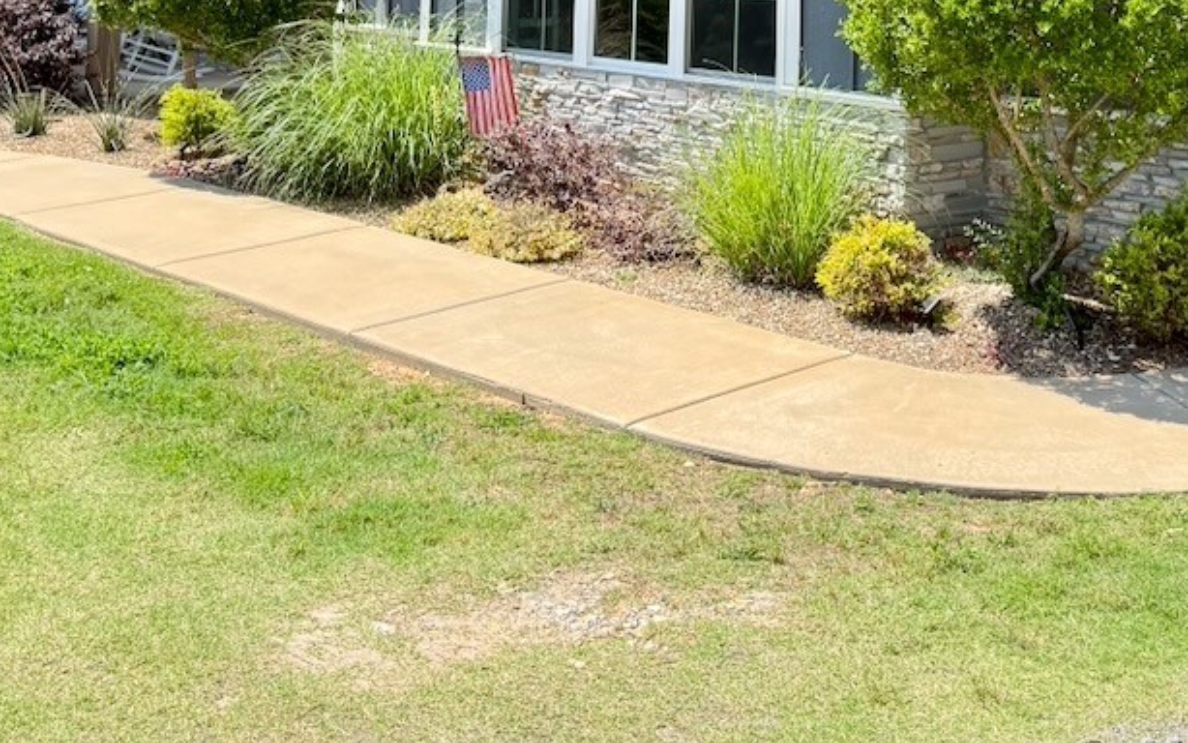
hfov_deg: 38.1
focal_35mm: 53
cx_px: 687
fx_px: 1716
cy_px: -130
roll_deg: -1.2
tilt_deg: +0.8
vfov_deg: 22.6
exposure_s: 1/1585
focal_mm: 6.76
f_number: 1.78
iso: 100
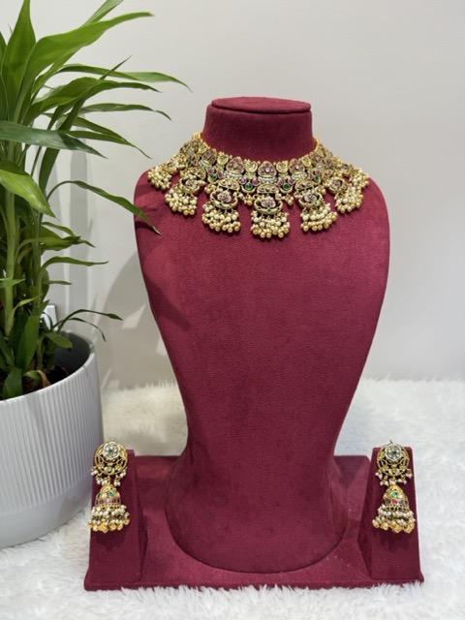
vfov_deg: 71.6
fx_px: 430
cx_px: 232
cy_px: 310
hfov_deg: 56.8
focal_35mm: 24
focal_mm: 6.76
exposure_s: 1/100
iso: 100
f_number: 1.78
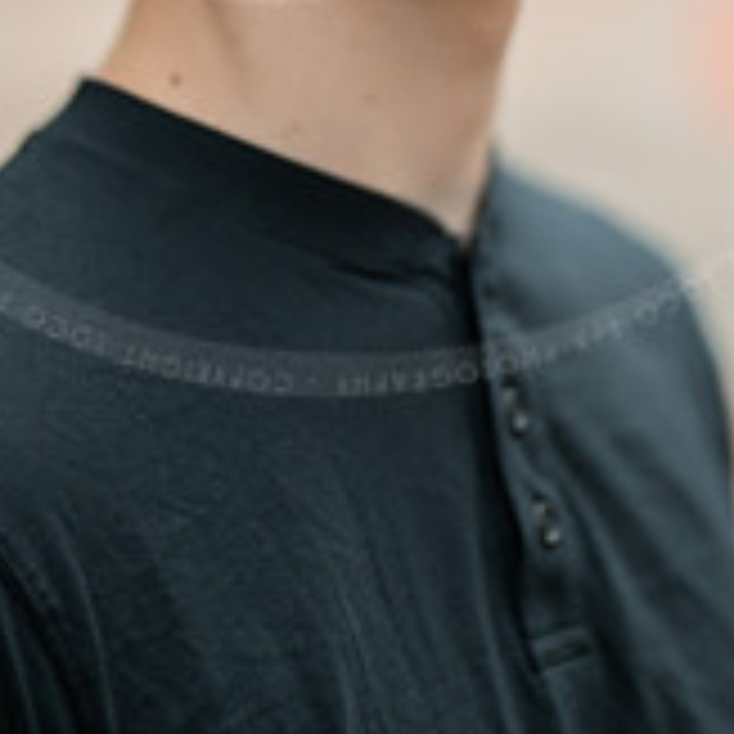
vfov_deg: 8.7
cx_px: 284
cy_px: -189
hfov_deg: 8.8
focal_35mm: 199
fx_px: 4774
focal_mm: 85
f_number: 1.2
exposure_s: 1/320
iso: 250
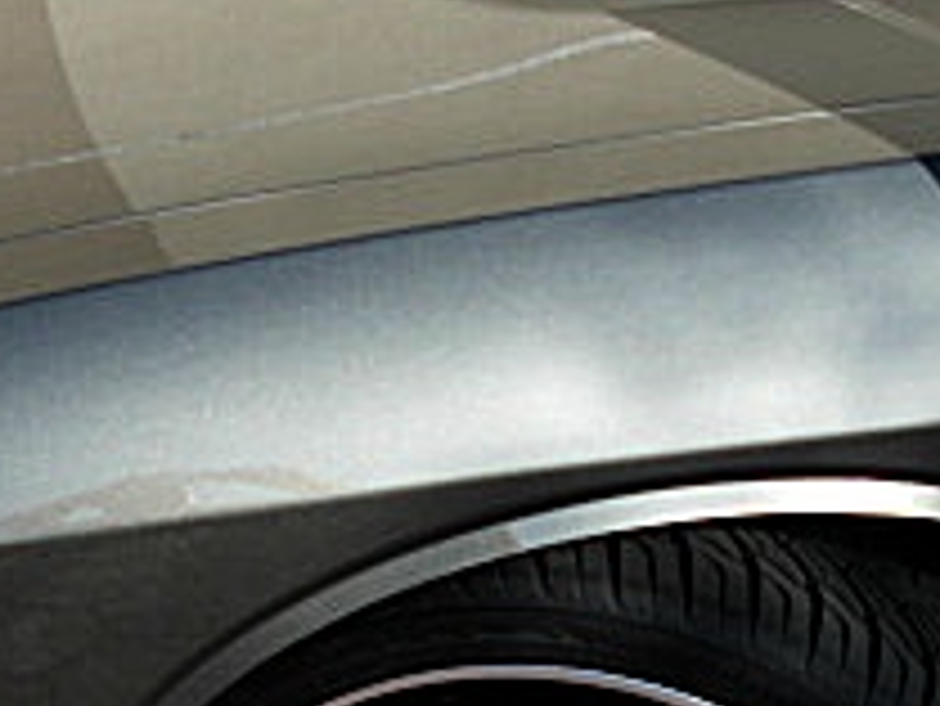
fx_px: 2989
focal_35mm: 110
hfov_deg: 17.8
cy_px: 598
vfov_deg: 13.4
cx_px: 625
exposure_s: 1/500
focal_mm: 6.3
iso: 50
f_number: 2.8
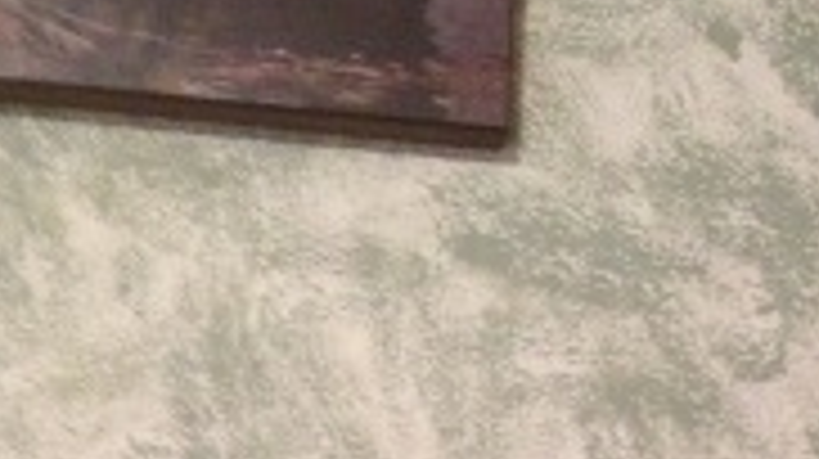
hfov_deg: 19.1
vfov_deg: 9.7
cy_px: 1055
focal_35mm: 112
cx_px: 364
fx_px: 2430
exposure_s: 1/15
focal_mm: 4.28
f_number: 2.4
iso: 500
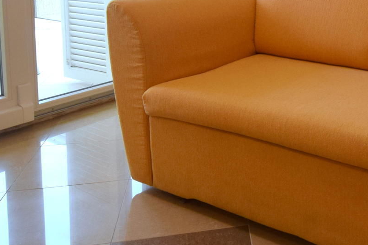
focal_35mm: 45
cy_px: -17
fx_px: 460
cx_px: 326
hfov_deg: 40.5
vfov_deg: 27.6
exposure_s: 1/100
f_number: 5
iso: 400
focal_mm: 10
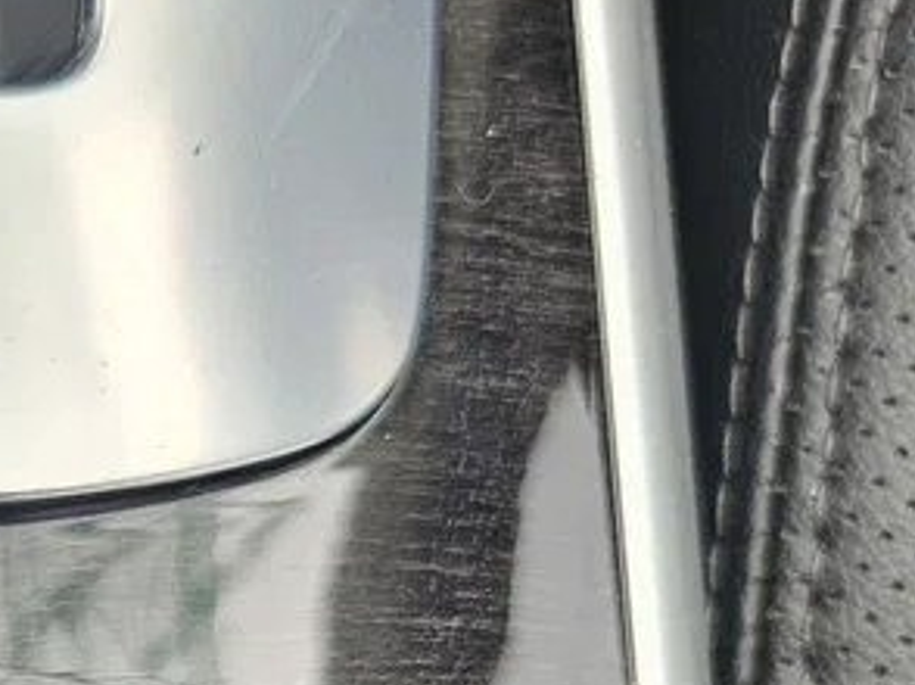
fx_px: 2483
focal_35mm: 94
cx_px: -700
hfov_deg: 17.3
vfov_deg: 14.5
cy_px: 1062
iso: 64
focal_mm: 6.3
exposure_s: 1/180
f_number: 1.7
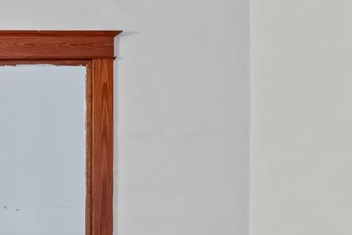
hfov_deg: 26.4
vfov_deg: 19.0
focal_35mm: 70
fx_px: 684
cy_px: 226
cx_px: -44
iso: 3200
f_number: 5.6
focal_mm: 16
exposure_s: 1/15
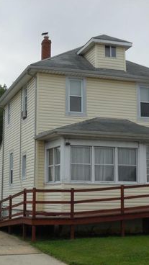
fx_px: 478
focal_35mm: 68
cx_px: 61
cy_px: 131
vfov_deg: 31.0
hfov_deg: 17.7
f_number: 3.8
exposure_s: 1/1600
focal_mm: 8.2
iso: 125
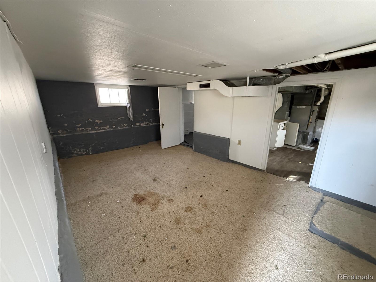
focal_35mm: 14
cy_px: 141
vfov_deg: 85.7
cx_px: 188
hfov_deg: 102.1
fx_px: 152
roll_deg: +0.8
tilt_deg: -14.3
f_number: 2.2
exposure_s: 1/60
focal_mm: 2.22
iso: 640
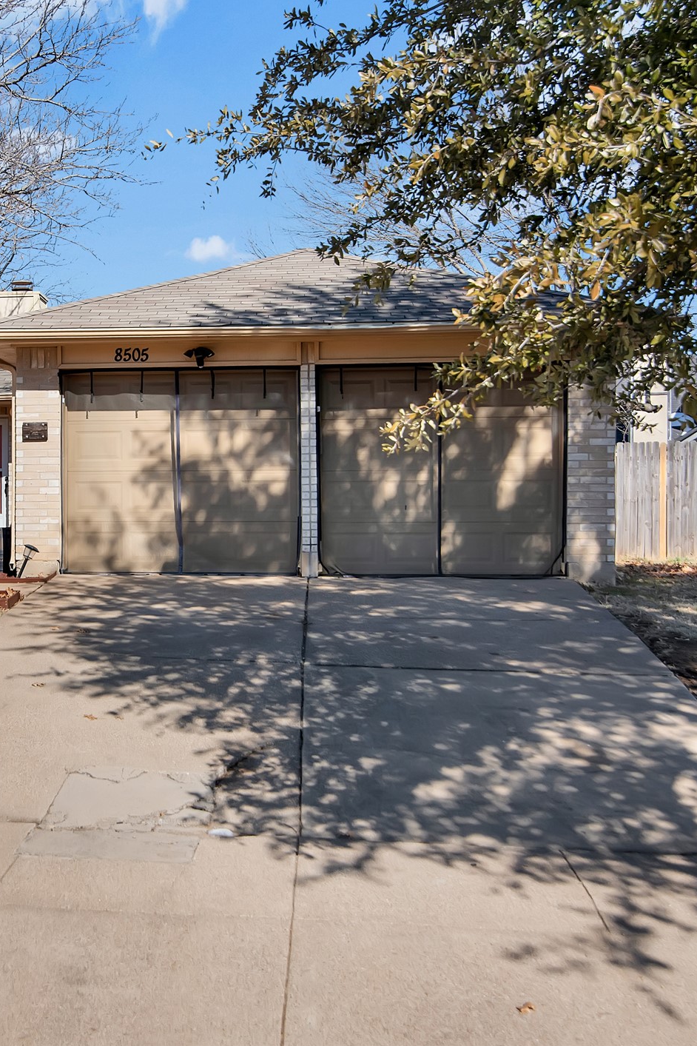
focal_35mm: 43
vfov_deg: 45.4
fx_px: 1249
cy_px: 511
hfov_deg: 30.3
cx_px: 118
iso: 320
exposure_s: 1/1000
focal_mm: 28
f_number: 7.1
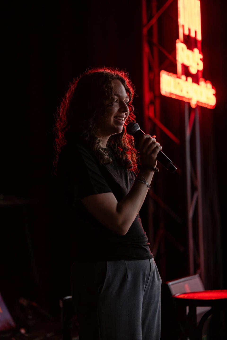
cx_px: 114
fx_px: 1069
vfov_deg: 18.1
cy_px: 170
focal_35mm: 113
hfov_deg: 12.1
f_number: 1.2
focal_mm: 75
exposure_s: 1/640
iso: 1600
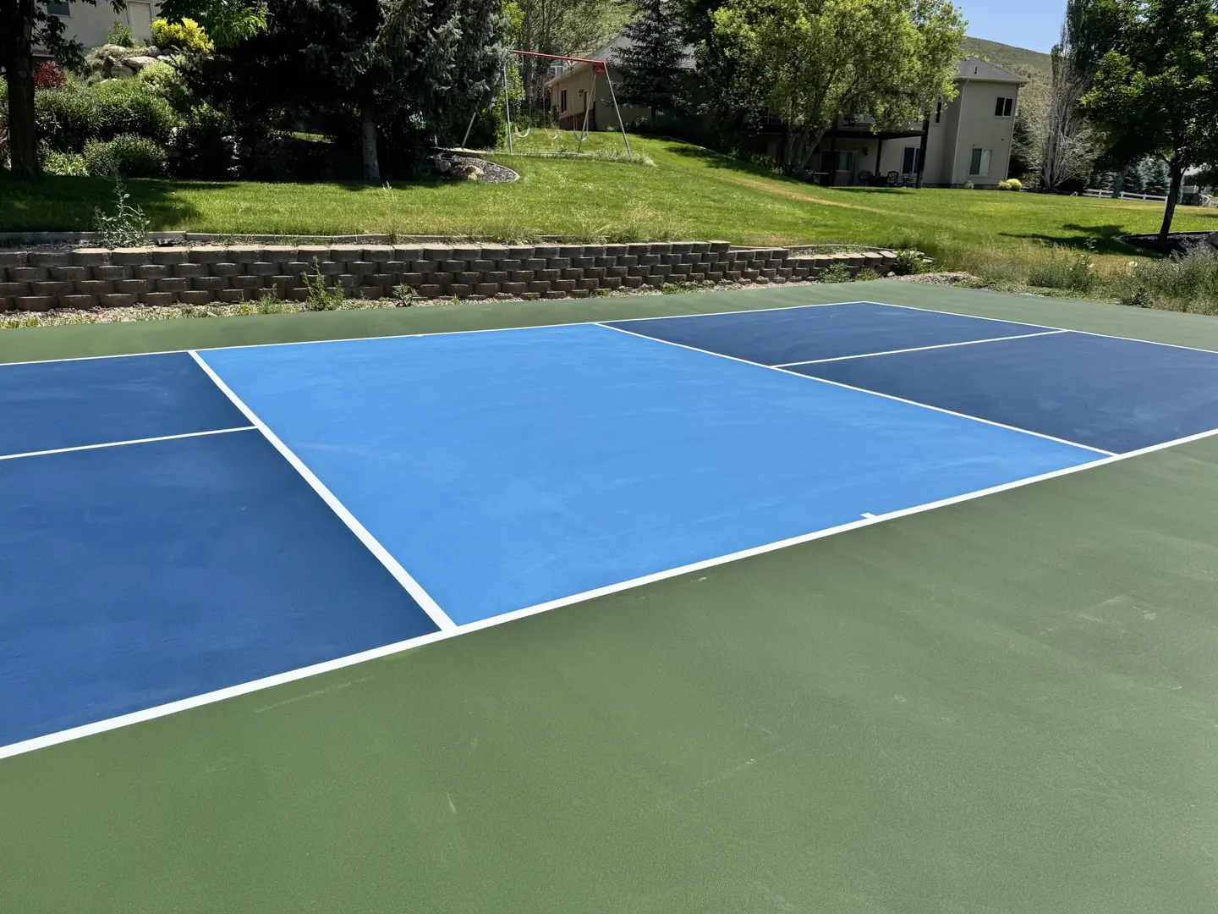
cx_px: 609
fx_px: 844
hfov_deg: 71.6
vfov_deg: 56.8
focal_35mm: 24
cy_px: 457
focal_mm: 6.76
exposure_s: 1/6410
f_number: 1.78
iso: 80
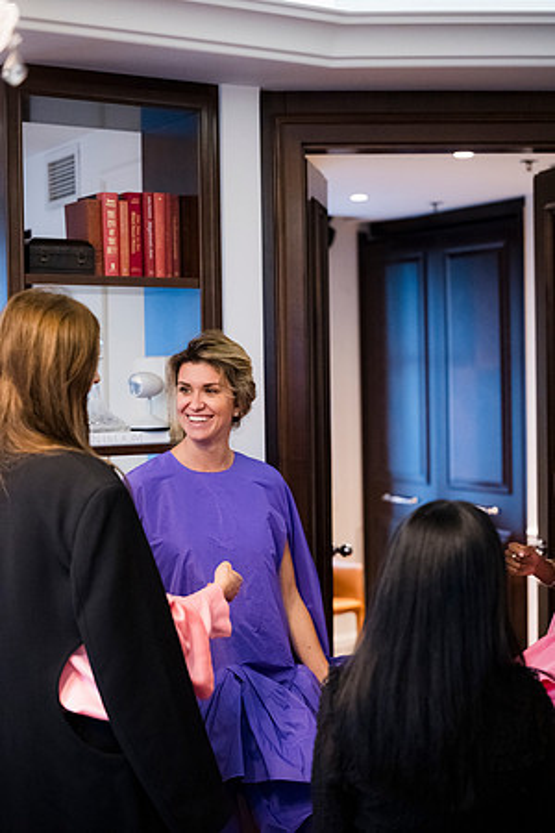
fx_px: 1272
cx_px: 278
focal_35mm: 55
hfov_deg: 24.6
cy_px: 416
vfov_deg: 36.2
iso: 2800
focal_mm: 55
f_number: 2.2
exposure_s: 1/200
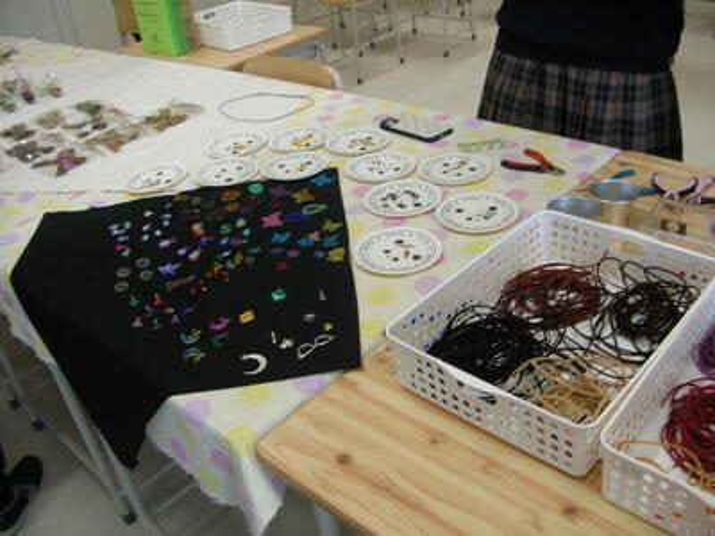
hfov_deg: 52.6
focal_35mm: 35
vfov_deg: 40.7
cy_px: 268
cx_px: 358
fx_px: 723
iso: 50
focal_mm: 5.8
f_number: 2.8
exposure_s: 1/20.2
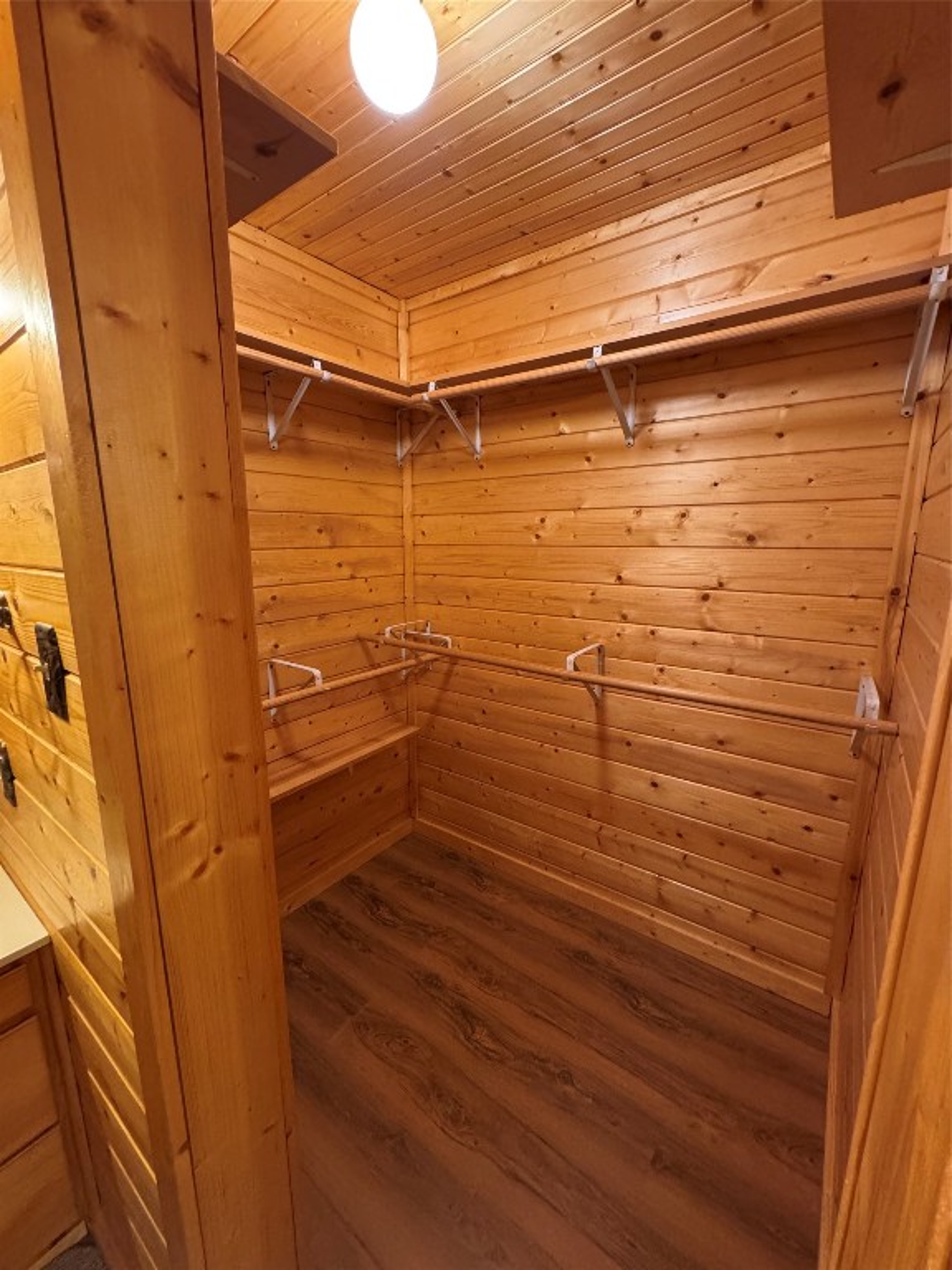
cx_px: 476
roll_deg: +0.1
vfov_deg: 102.1
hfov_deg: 85.7
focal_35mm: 14
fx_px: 513
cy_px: 635
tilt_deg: -11.1
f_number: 2.2
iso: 800
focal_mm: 2.22
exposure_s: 1/60
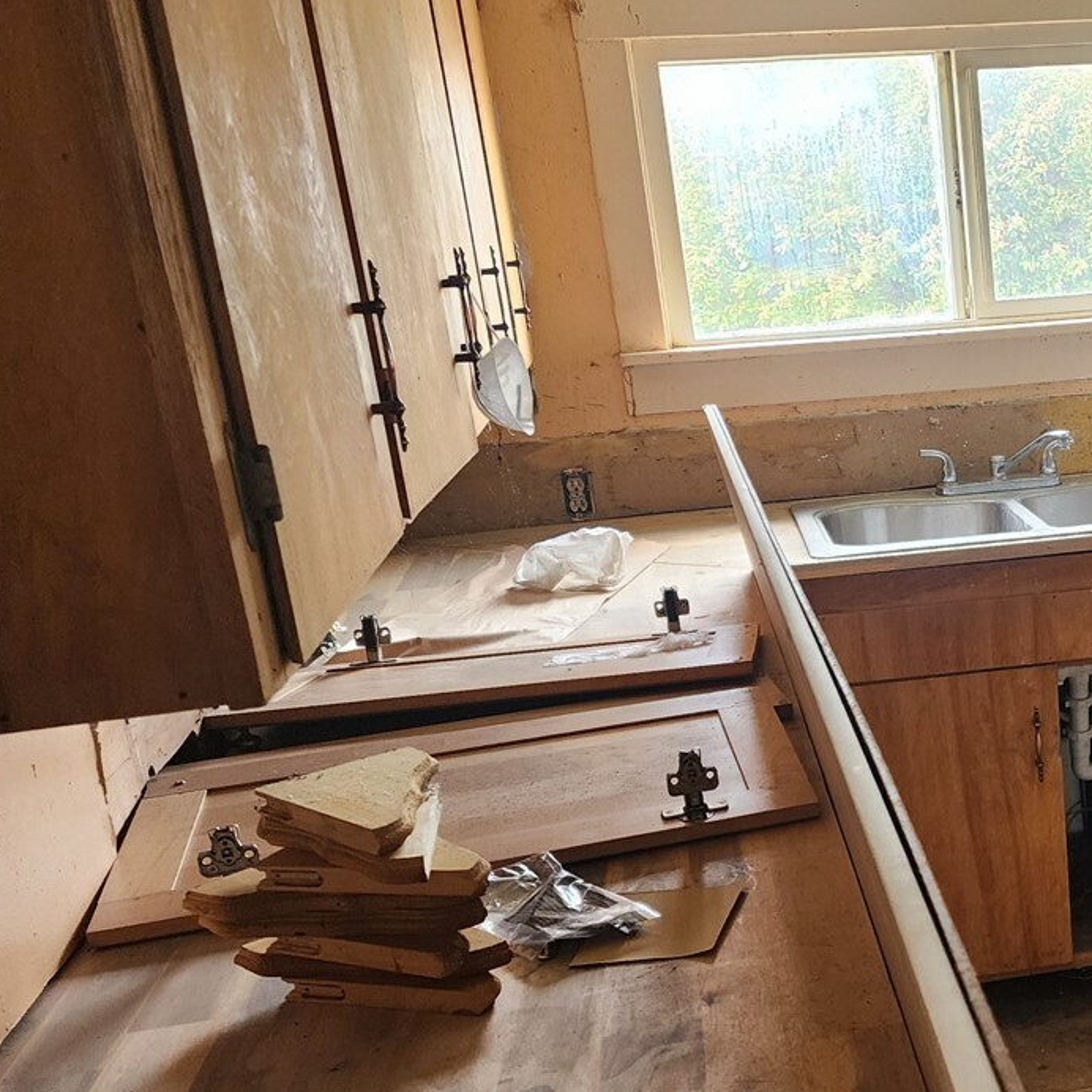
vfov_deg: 35.7
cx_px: 1114
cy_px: 718
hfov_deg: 32.8
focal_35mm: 47
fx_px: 1677
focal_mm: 6.4
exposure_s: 1/120
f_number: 1.8
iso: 250
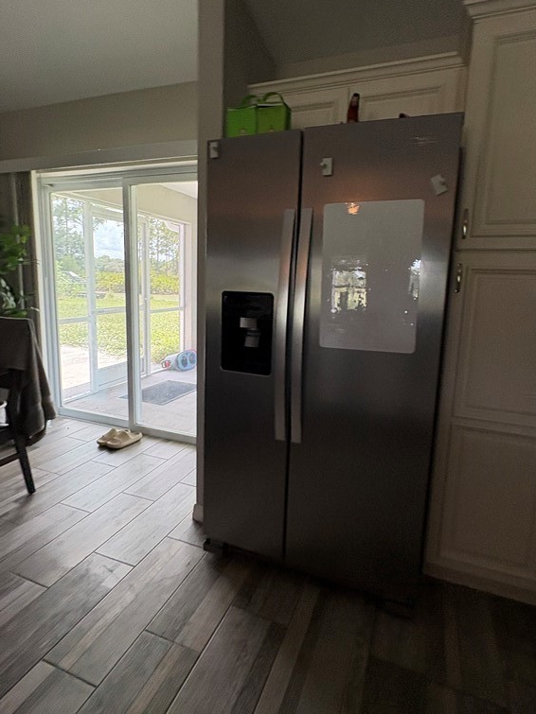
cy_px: 336
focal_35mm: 19
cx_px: 274
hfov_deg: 68.7
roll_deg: +0.0
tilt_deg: -11.2
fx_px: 392
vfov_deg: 84.6
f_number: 2.2
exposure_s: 1/99
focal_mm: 2.22
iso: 64
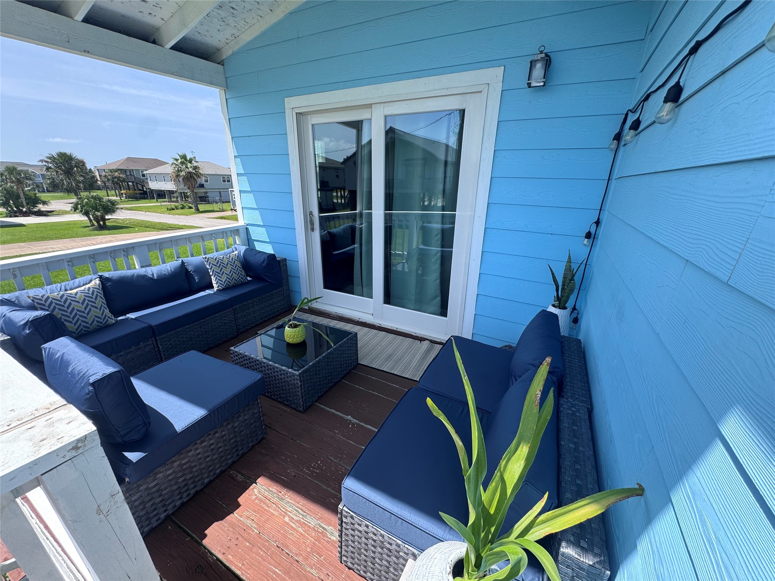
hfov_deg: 102.1
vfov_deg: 85.7
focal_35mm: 14
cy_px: 290
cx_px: 388
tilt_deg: -19.7
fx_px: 313
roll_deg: -0.9
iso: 50
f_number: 2.2
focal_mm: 2.22
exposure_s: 1/544
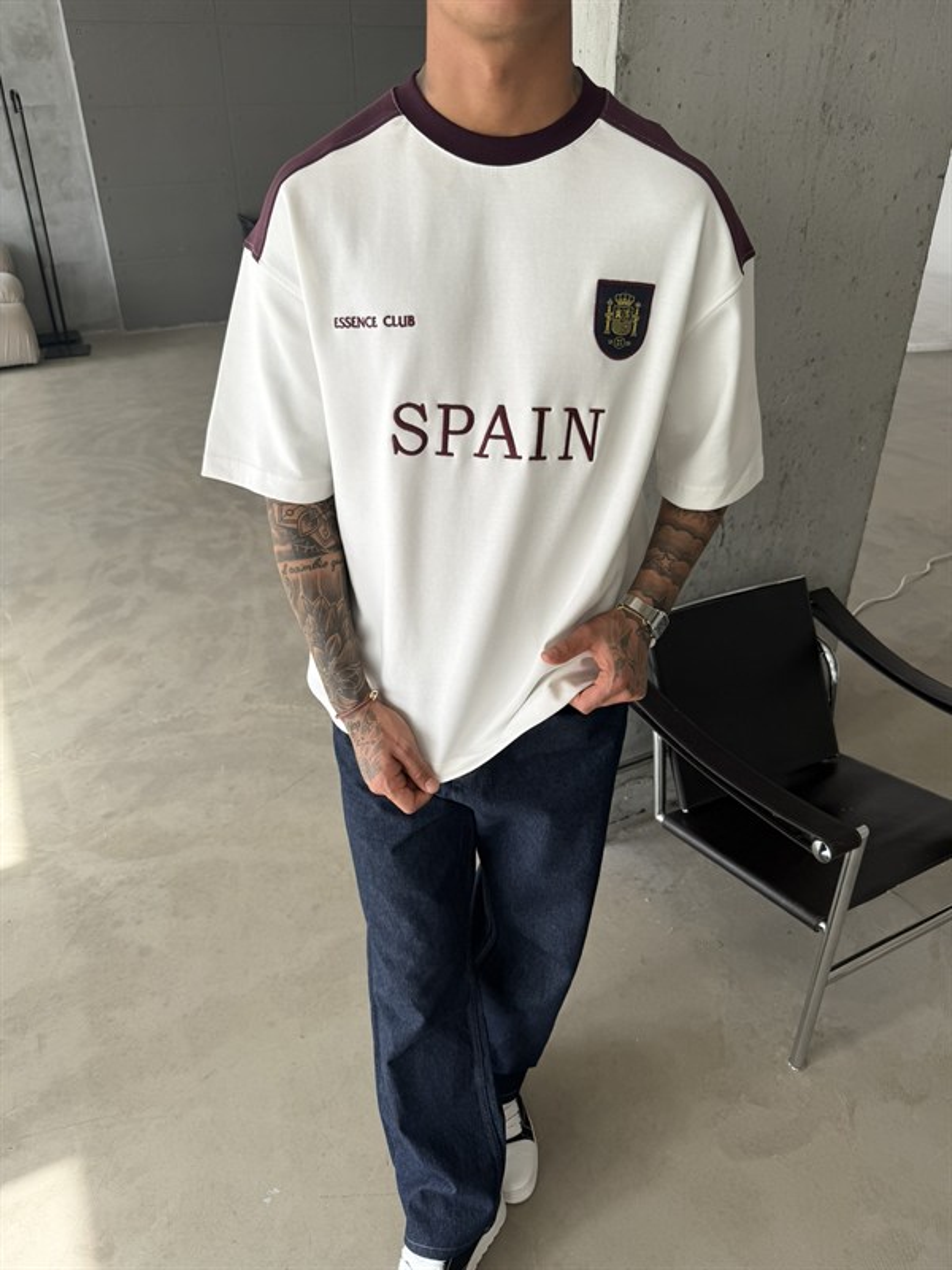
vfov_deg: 71.6
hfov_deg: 56.8
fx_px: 880
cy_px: 635
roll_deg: +0.8
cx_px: 476
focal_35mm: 24
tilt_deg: -30.4
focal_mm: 6.76
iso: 80
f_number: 1.78
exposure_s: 1/708
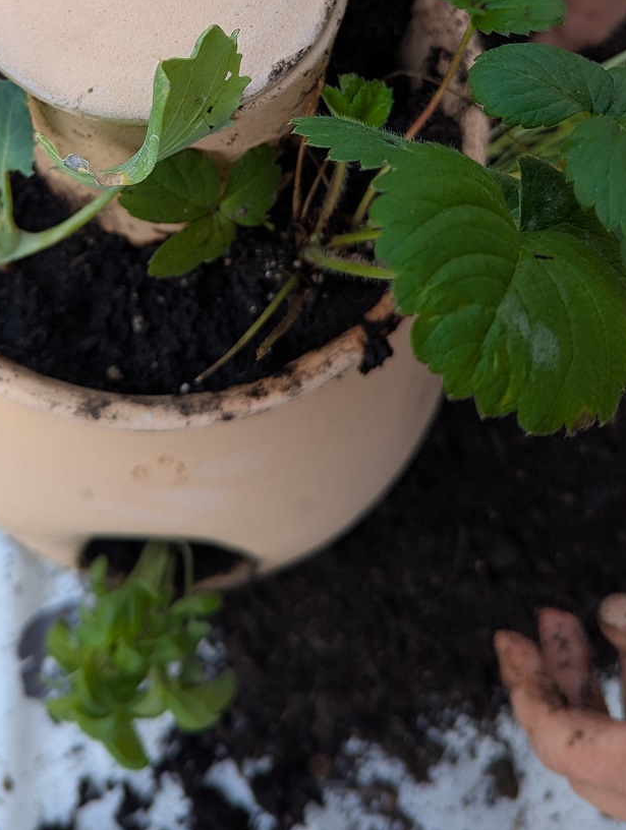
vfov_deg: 37.4
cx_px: 238
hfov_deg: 30.2
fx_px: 1154
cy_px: 111
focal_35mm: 48
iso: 46
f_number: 1.85
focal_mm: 6.81
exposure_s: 1/444
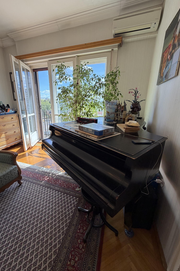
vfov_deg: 100.4
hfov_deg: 77.0
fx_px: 113
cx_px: 79
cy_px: 136
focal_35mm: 15
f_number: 2.2
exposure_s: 1/143
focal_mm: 2.22
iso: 64
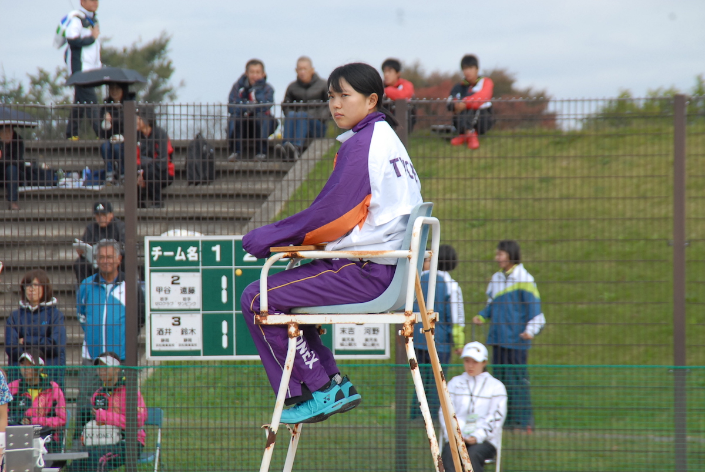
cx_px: 352
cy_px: 236
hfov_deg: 6.9
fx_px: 5881
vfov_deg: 4.6
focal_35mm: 300
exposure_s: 1/320
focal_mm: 200
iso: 400
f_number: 9.5
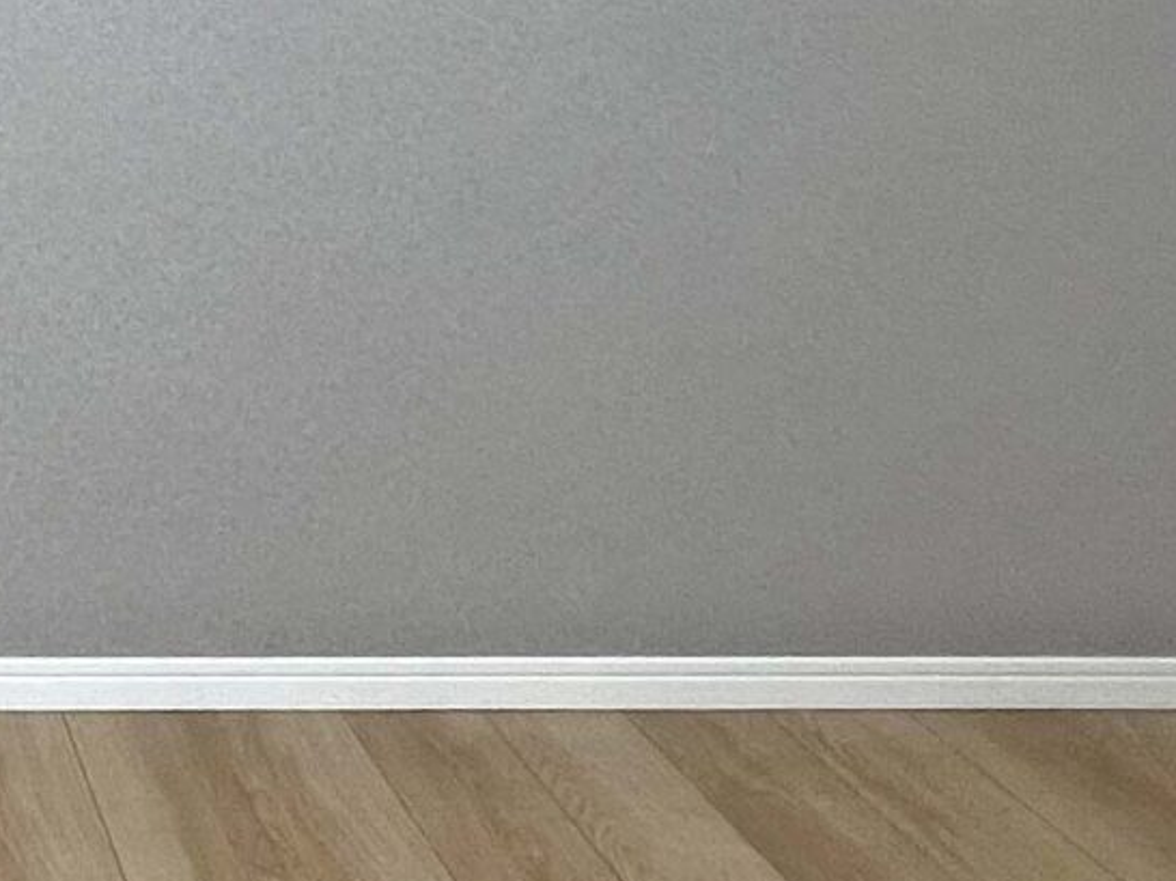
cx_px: -336
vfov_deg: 21.3
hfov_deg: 26.9
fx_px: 2071
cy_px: -327
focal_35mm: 61
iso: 100
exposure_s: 1/99
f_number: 1.8
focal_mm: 1.57
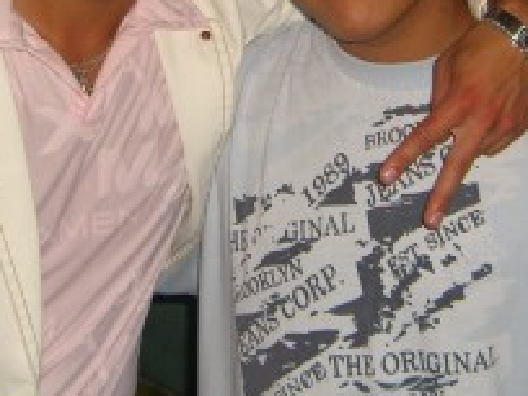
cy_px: 16
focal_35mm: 112
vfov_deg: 13.1
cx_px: 261
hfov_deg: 17.6
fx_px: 1708
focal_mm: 7.9
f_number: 2.8
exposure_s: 1/60
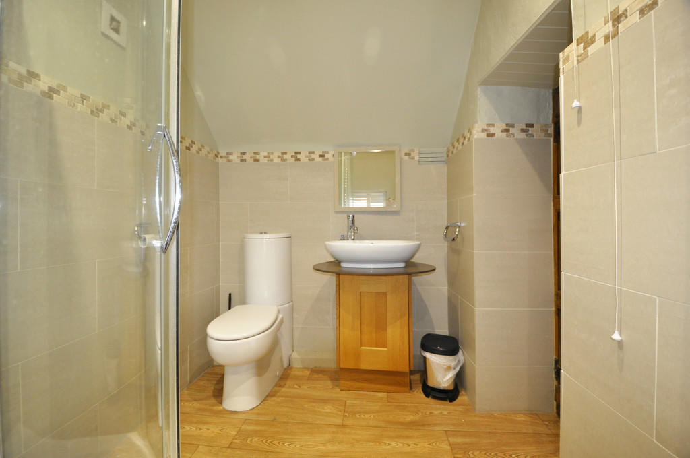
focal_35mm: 15
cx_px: 345
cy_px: 229
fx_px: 287
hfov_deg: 100.5
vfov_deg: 77.2
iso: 800
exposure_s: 1/60
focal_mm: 10
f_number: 3.5
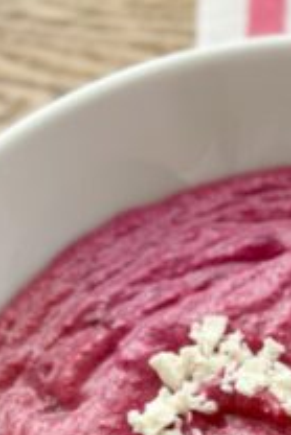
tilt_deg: -66.8
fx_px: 1452
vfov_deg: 16.4
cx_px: 370
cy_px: 517
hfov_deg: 11.2
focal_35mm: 120
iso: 100
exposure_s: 1/120
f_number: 1.78
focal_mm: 6.86
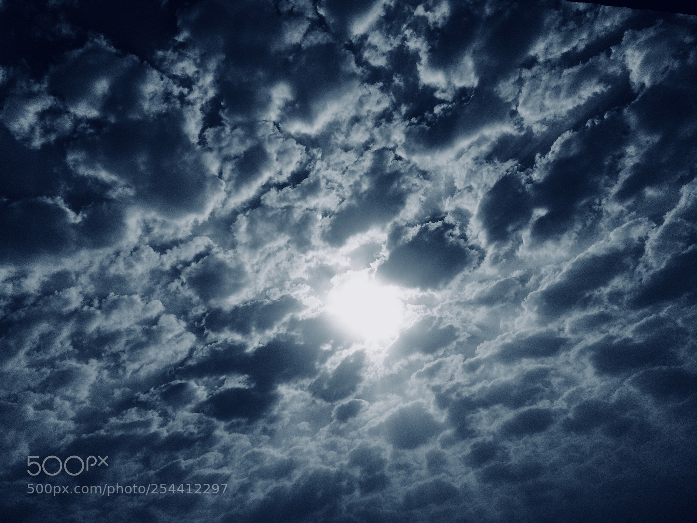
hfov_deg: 61.7
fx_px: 584
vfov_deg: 48.2
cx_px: 348
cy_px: 262
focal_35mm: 29
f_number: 2.2
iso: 64
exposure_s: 1/41667
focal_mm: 4.15
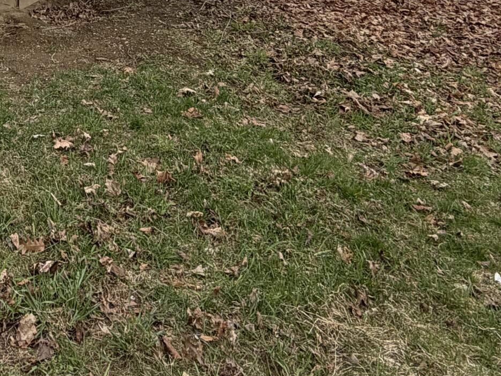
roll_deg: +2.3
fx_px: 651
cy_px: -106
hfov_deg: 36.9
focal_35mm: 45
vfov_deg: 27.2
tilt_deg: -3.9
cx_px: -20
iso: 40
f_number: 2.2
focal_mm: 2.22
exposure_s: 1/751
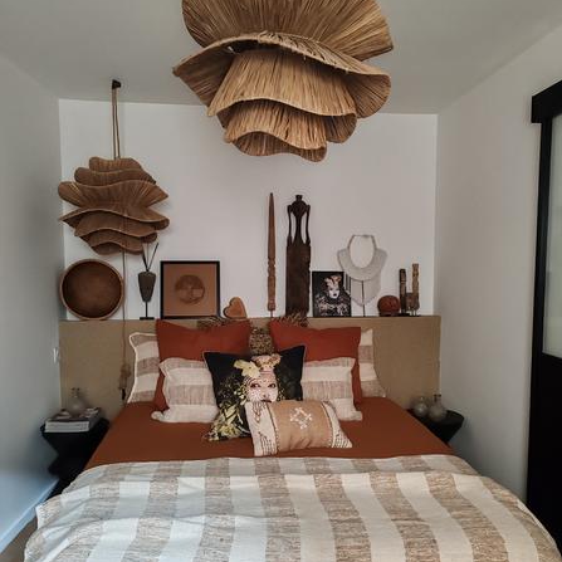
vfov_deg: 51.0
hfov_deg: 51.1
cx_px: 282
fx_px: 588
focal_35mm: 32
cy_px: 312
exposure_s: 1/100
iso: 2000
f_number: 1.9
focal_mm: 6.12
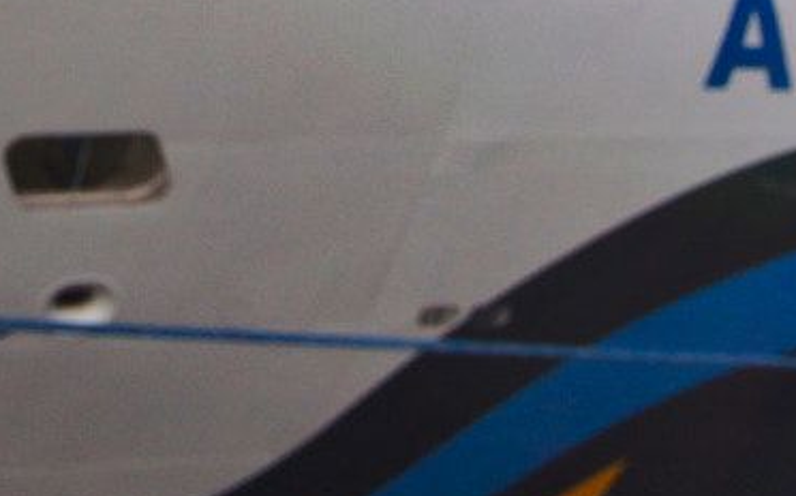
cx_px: -41
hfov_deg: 12.1
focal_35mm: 171
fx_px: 3707
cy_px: -390
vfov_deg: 7.4
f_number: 13
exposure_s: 1/100
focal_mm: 26
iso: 100
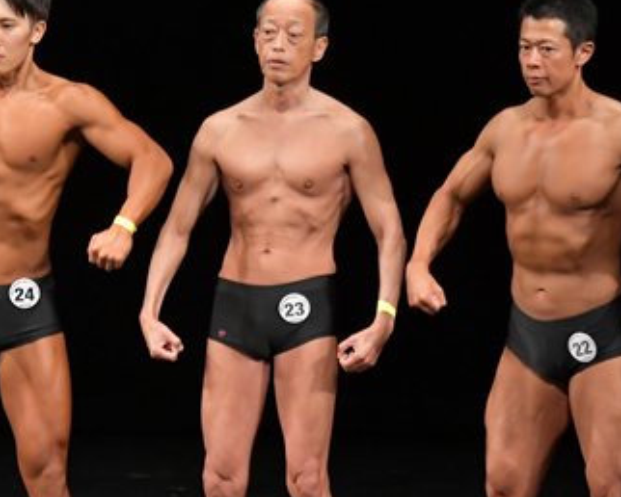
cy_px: 335
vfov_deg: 3.2
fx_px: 9011
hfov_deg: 3.9
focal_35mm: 490
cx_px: 49
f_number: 5.6
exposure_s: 1/400
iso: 4000
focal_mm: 145
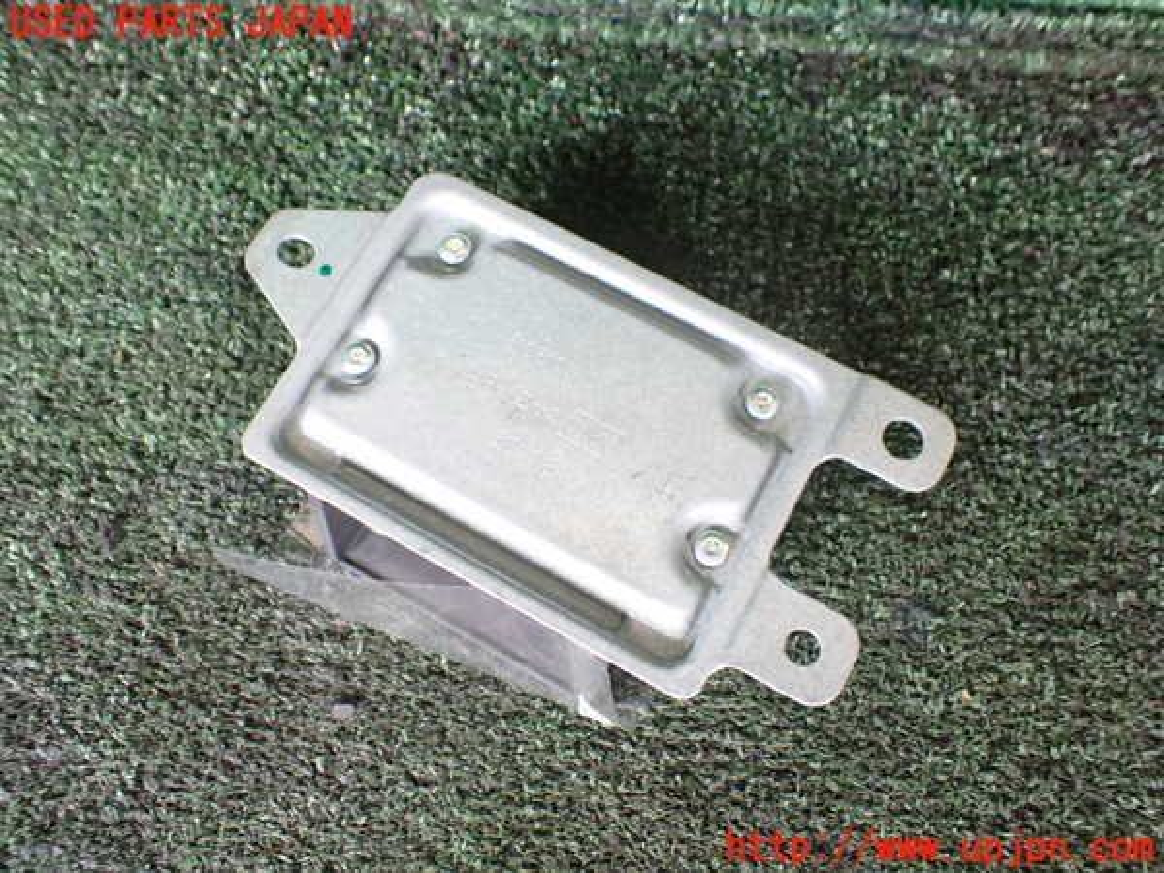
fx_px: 1009
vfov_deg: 46.8
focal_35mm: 30
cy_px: 436
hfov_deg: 60.0
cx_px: 582
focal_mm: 5.4
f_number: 2.3
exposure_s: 1/30
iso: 800
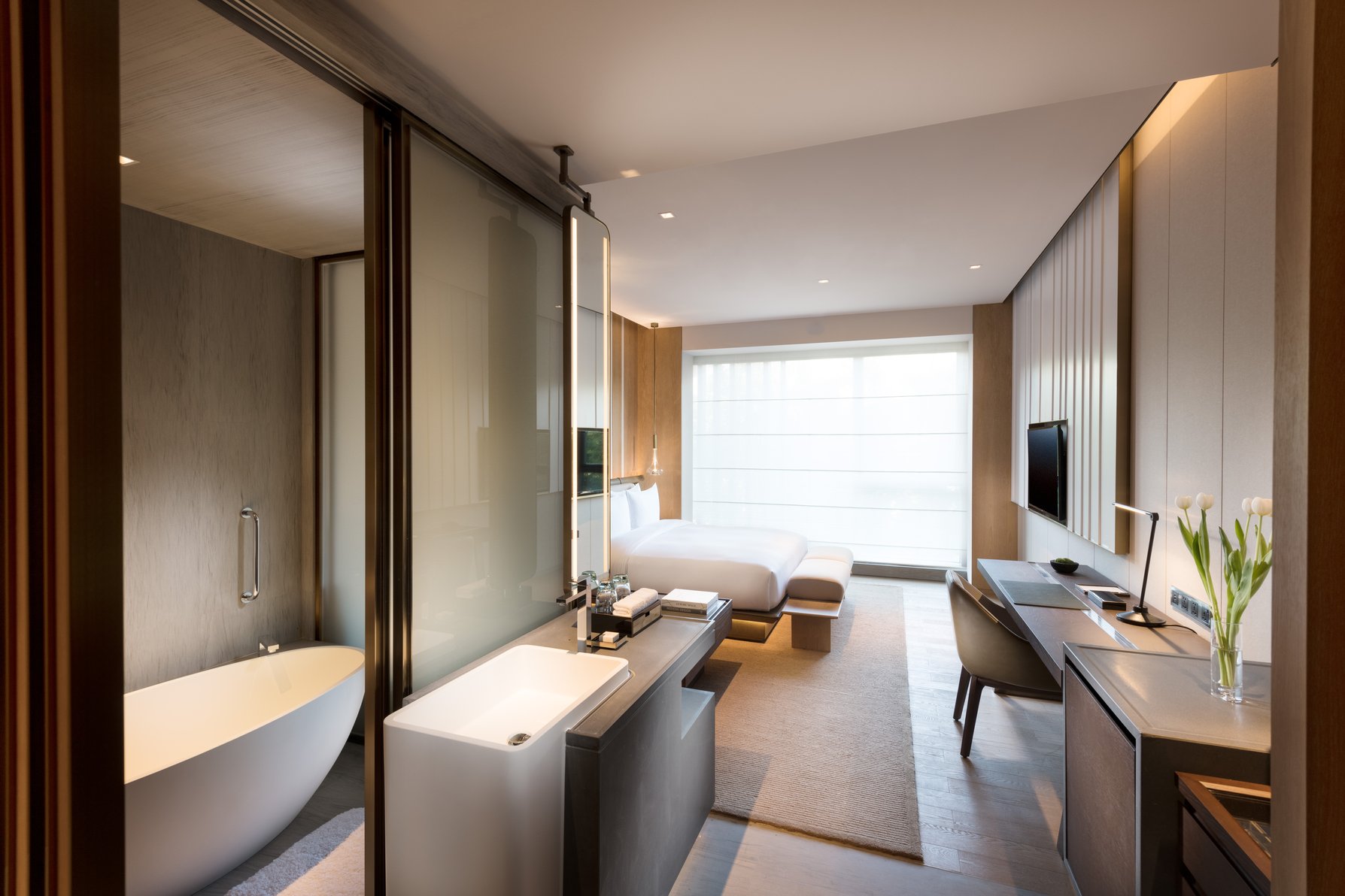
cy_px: 448
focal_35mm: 16
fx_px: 598
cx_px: 672
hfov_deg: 96.7
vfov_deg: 73.7
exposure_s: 1/5
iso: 200
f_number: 10
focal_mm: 16
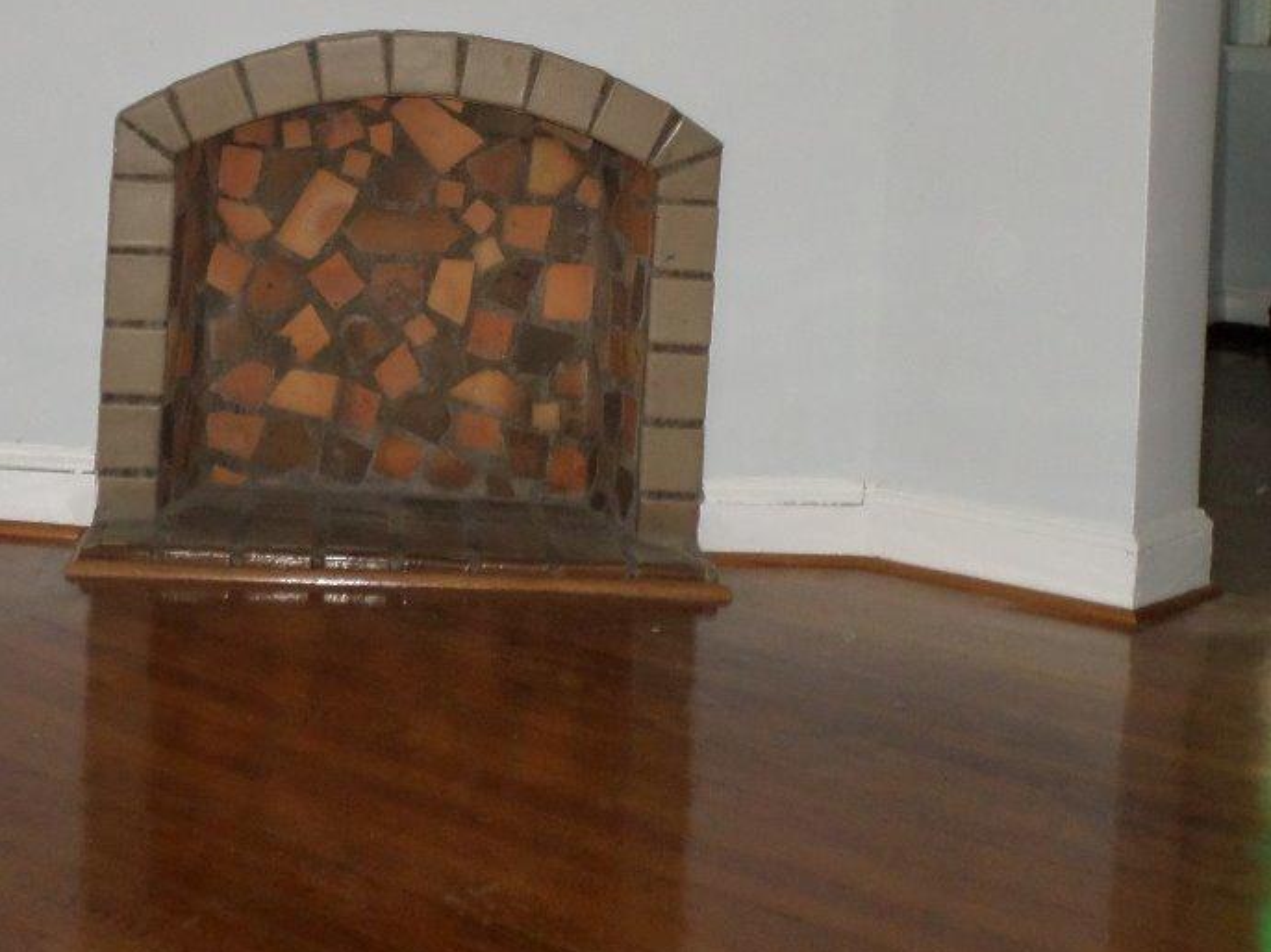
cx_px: 502
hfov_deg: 30.6
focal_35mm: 63
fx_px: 2312
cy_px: 6
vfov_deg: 22.4
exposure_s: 1/30
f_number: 2.7
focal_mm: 5.5
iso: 240
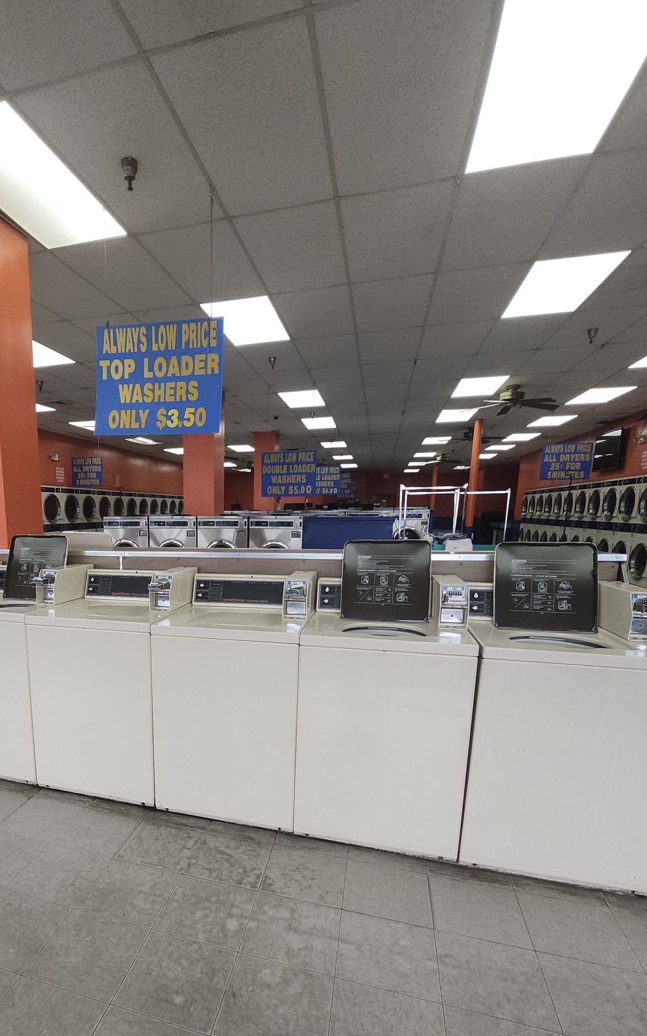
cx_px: 195
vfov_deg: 89.5
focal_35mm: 18
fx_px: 508
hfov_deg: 62.7
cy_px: 641
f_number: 2.2
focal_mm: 1.74
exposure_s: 1/120
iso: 80
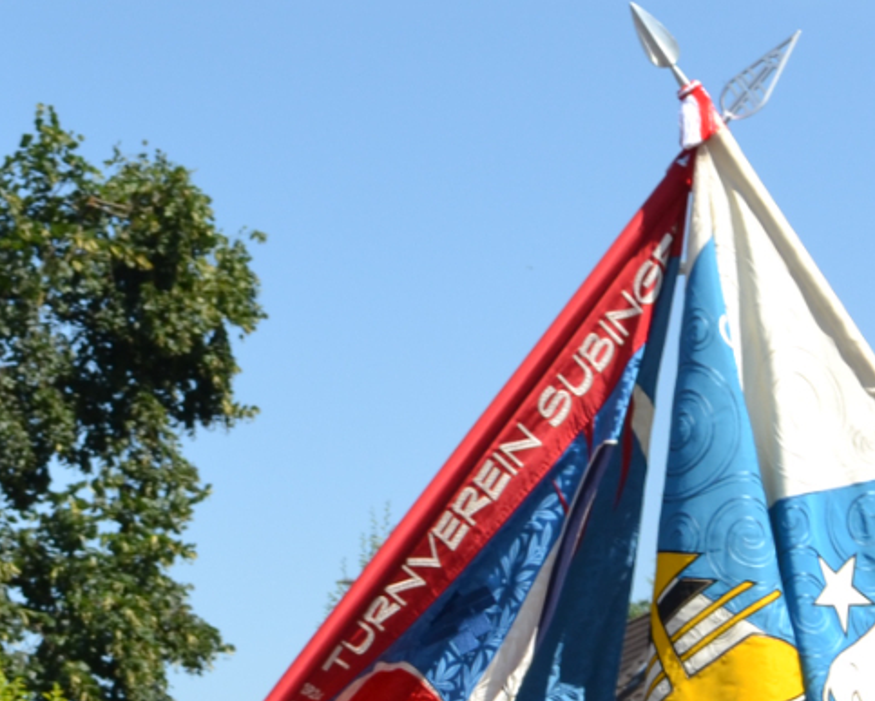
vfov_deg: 9.1
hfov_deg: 11.2
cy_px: 919
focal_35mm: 167
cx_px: 1154
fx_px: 4327
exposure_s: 1/200
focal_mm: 28
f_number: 8
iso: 100
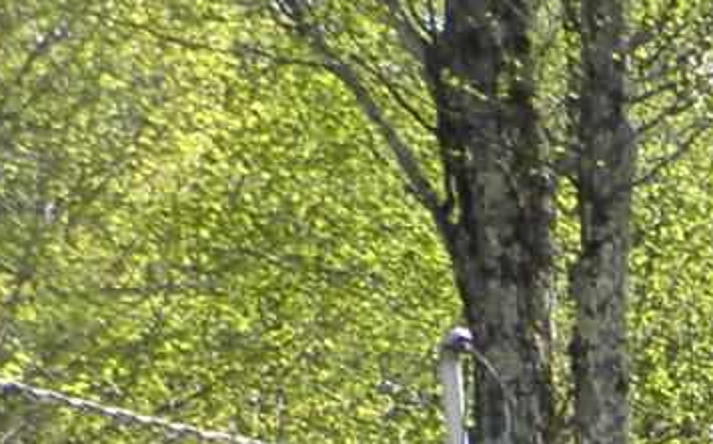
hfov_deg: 4.0
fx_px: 10079
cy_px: 1632
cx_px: 1606
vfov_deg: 2.5
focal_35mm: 519
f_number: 4.3
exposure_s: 1/200
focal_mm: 12.2
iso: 100
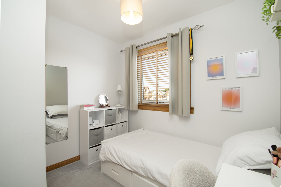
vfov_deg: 77.3
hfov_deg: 100.4
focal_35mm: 15
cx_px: 140
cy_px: 94
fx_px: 117
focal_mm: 10
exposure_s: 1/5
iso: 320
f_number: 8
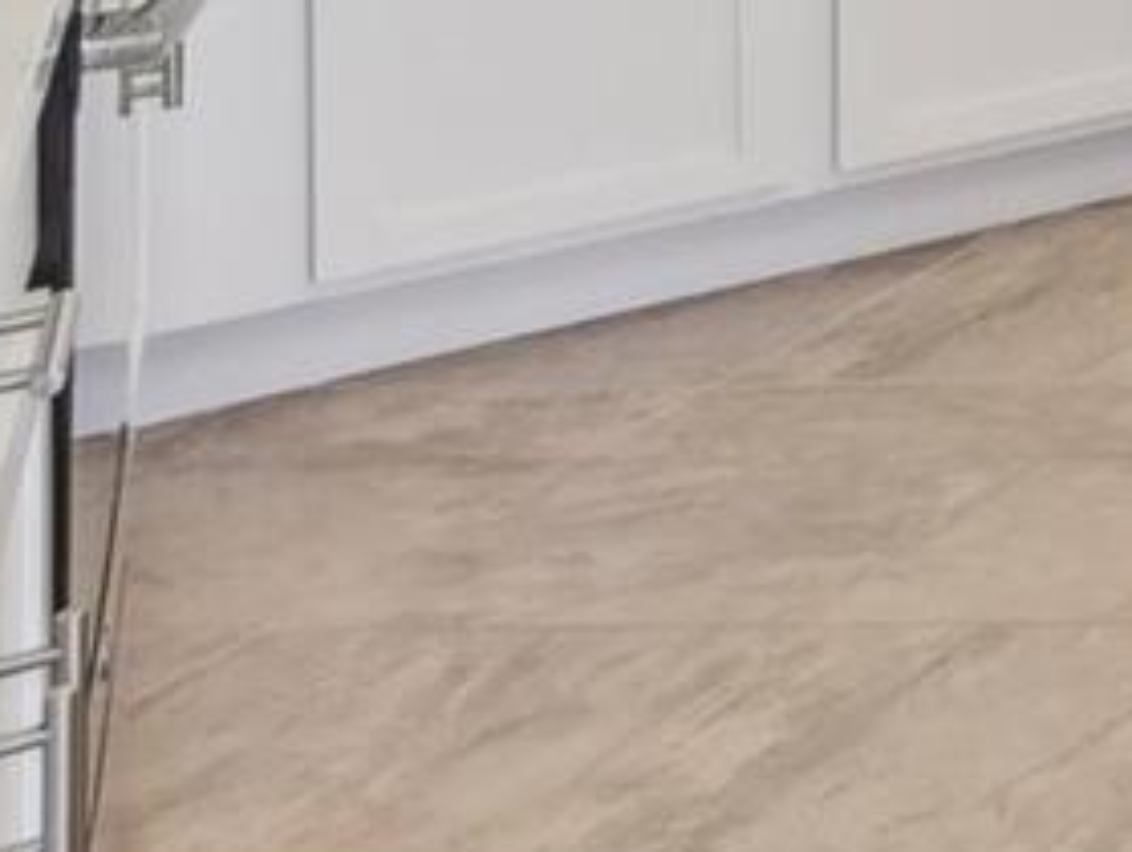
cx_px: 2933
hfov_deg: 13.8
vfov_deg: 15.8
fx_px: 2521
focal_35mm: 77
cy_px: -765
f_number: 8
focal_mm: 14
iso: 400
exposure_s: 1/50
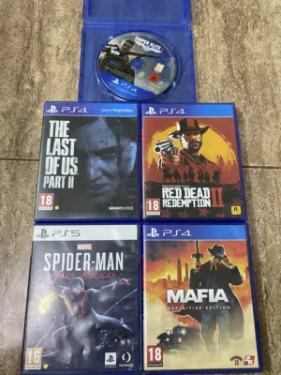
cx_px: 140
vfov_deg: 67.3
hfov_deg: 53.1
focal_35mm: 26
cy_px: 188
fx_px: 281
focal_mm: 4.25
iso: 500
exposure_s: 1/33
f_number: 1.8
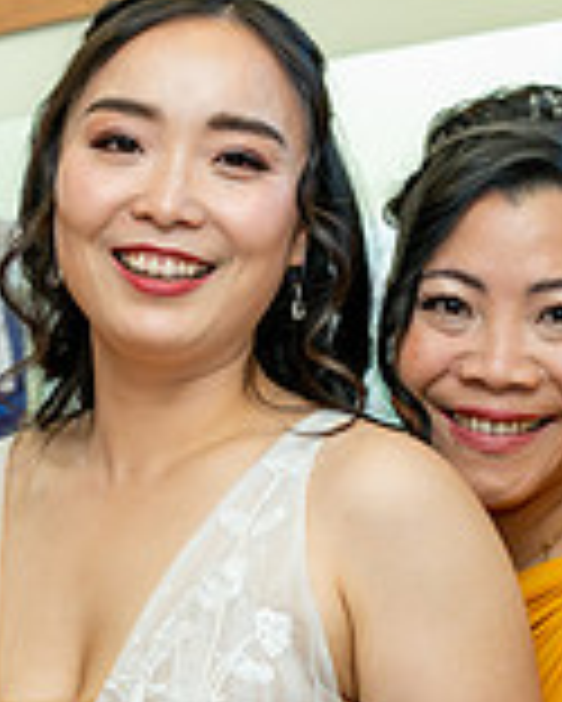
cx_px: 144
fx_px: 3760
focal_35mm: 181
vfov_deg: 10.6
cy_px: 508
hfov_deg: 8.5
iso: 1250
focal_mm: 35
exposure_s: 1/320
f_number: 4
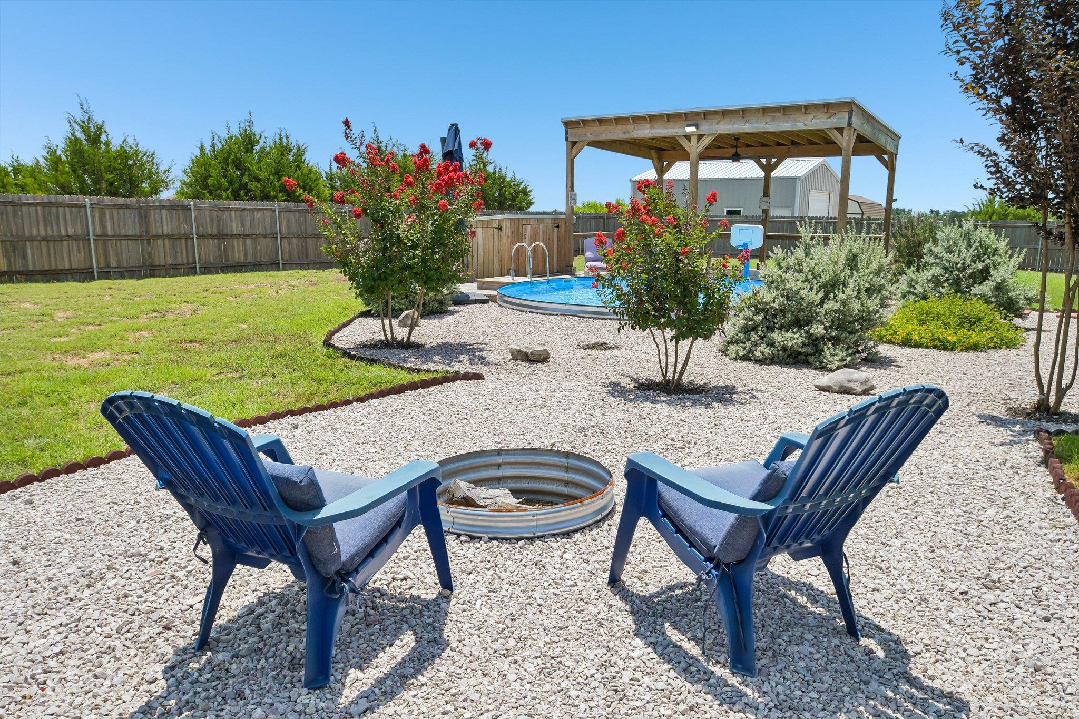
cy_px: 360
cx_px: 540
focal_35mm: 24
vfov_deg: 53.1
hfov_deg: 73.7
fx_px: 719
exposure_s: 1/1000
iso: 400
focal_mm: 16
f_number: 8
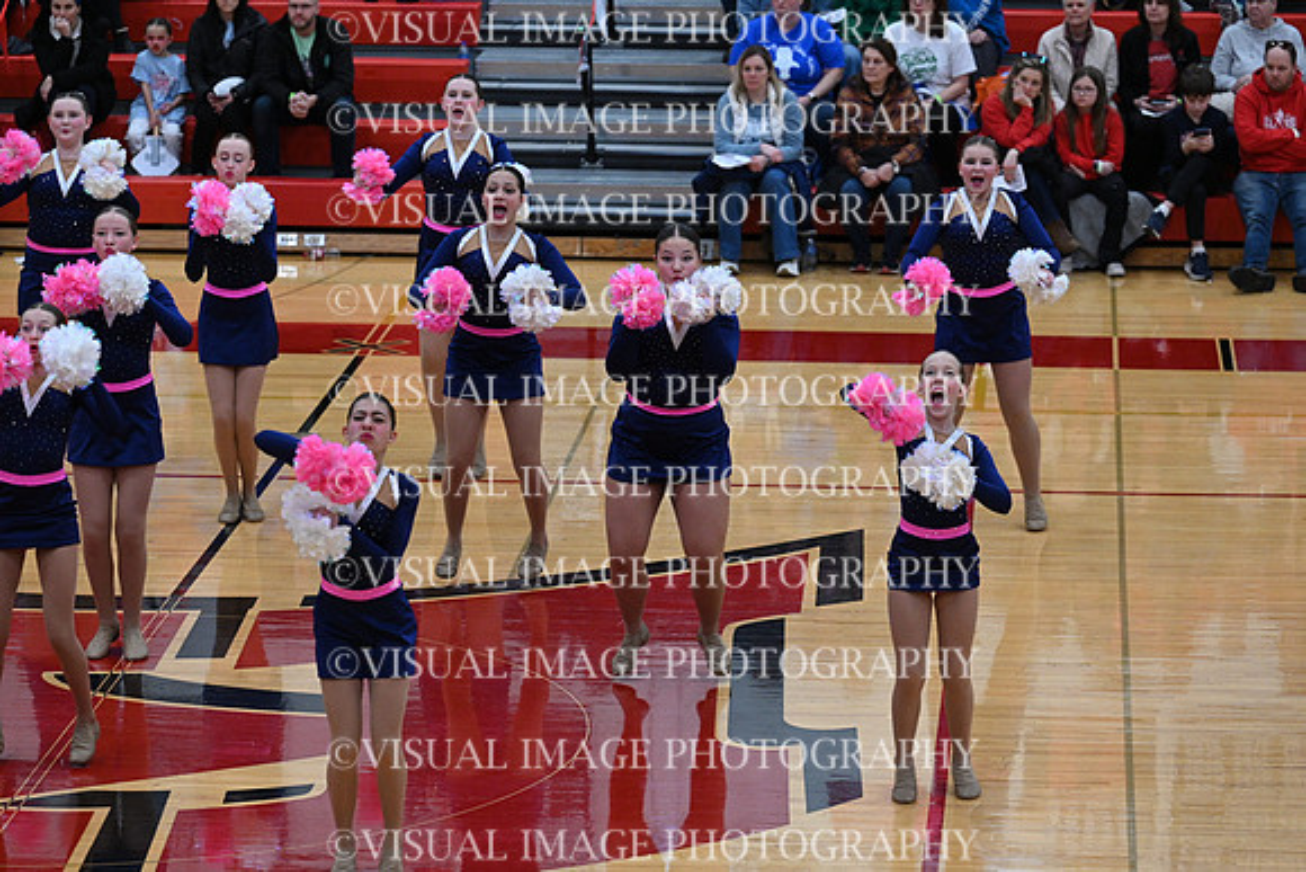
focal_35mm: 140
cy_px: 436
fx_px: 5080
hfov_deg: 14.7
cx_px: 653
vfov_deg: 9.8
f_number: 4
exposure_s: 1/400
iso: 4000
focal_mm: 140
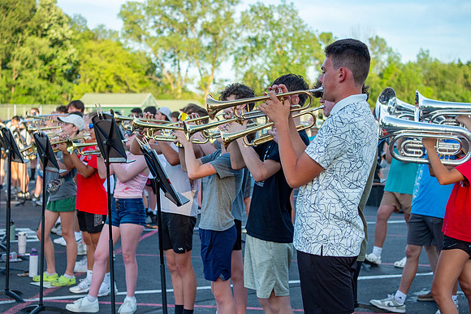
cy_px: 133
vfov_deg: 19.3
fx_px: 919
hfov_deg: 28.8
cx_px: 236
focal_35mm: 70
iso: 1250
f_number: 2.8
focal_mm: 48
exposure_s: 1/8000
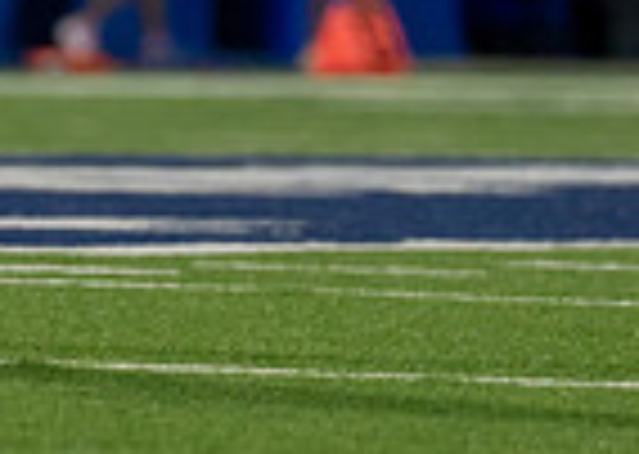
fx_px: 21511
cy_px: -331
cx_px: -326
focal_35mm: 1187
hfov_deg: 1.7
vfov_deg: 1.2
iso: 2000
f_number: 2.8
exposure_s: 1/1600
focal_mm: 200
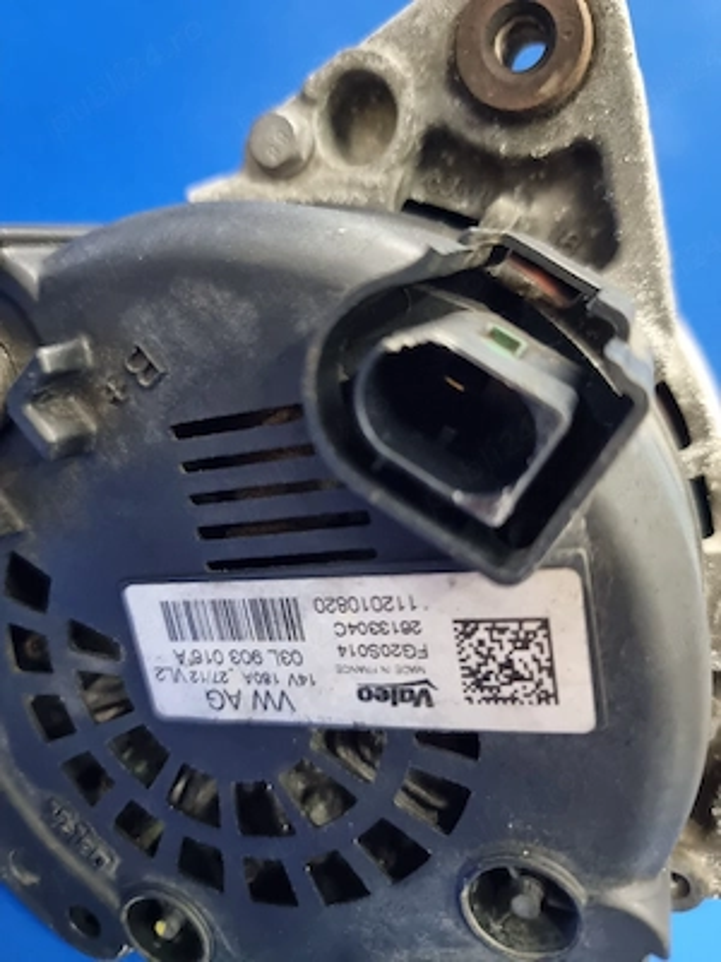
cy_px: 481
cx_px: 360
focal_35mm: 24
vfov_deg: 71.6
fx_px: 667
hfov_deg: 56.8
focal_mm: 6.7
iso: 800
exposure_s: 1/25
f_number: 1.8
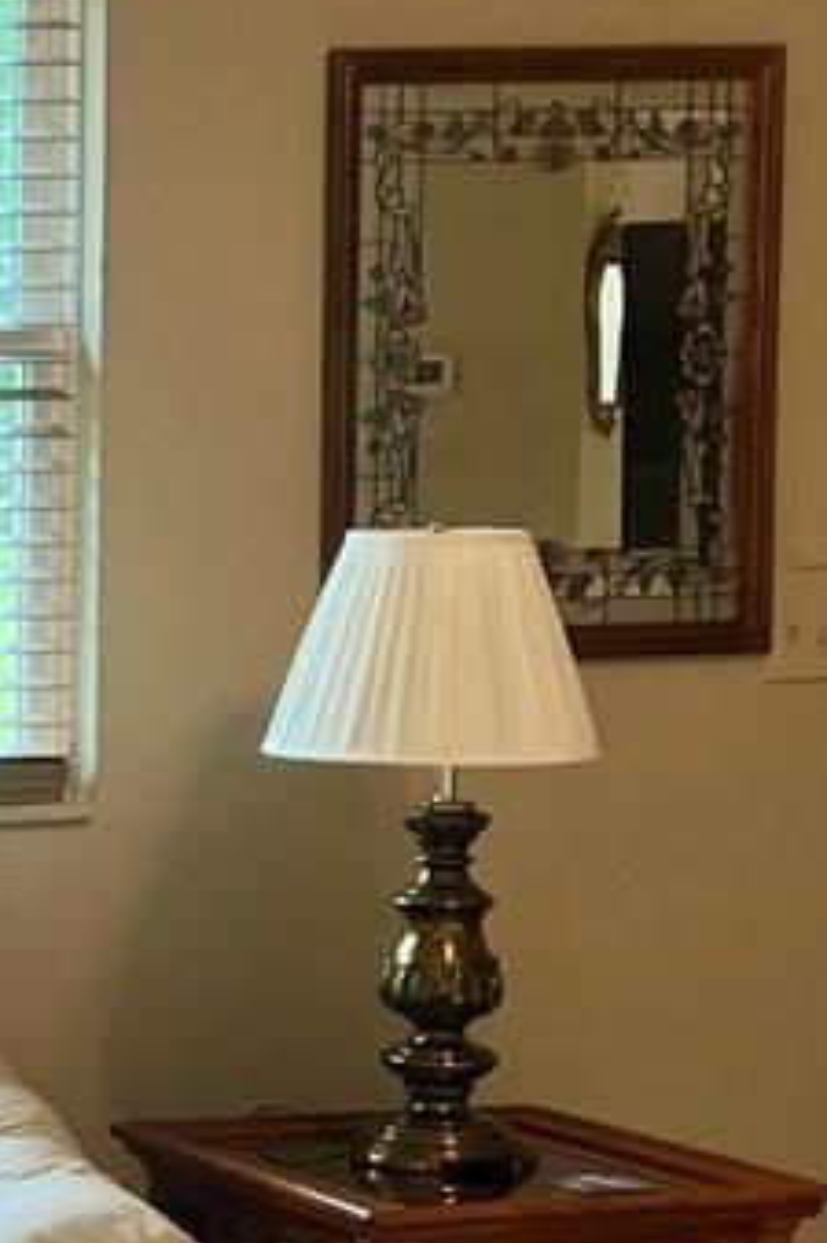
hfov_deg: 9.9
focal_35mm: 128
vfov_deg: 16.0
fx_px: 4415
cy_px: 861
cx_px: -831
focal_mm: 5.7
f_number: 1.5
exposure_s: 1/120
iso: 80
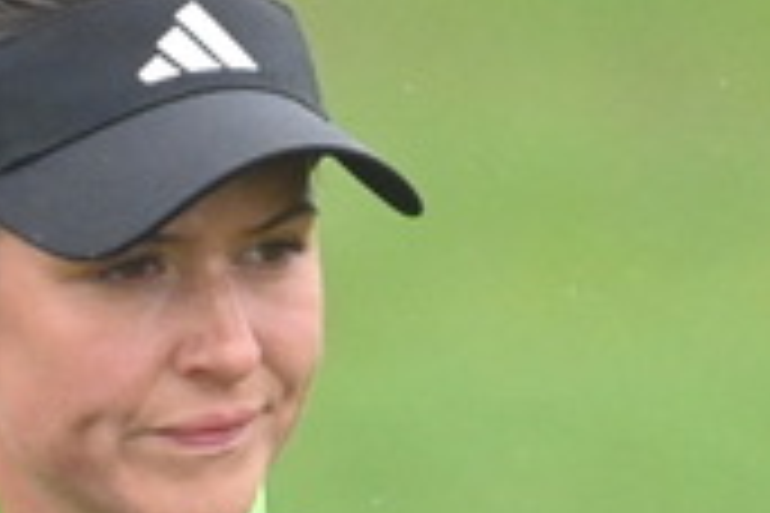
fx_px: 81549
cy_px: 1012
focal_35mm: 3813
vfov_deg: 0.4
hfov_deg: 0.5
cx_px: 536
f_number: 5.6
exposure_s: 1/3200
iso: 4500
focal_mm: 400
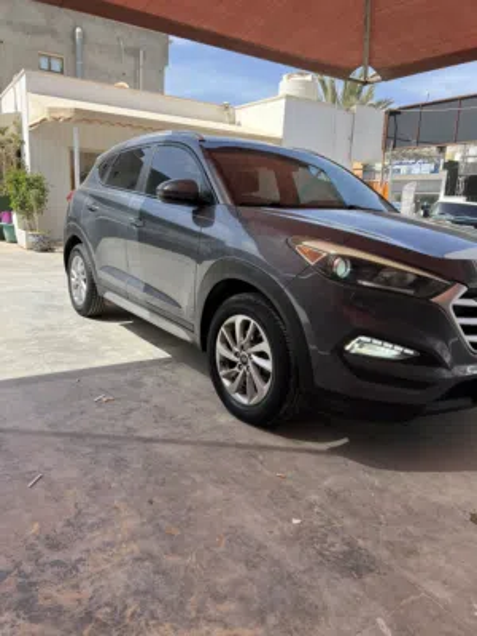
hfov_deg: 53.1
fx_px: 478
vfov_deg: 67.3
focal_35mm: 26
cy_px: 318
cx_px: 238
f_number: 1.5
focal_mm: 5.7
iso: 50
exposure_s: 1/1621
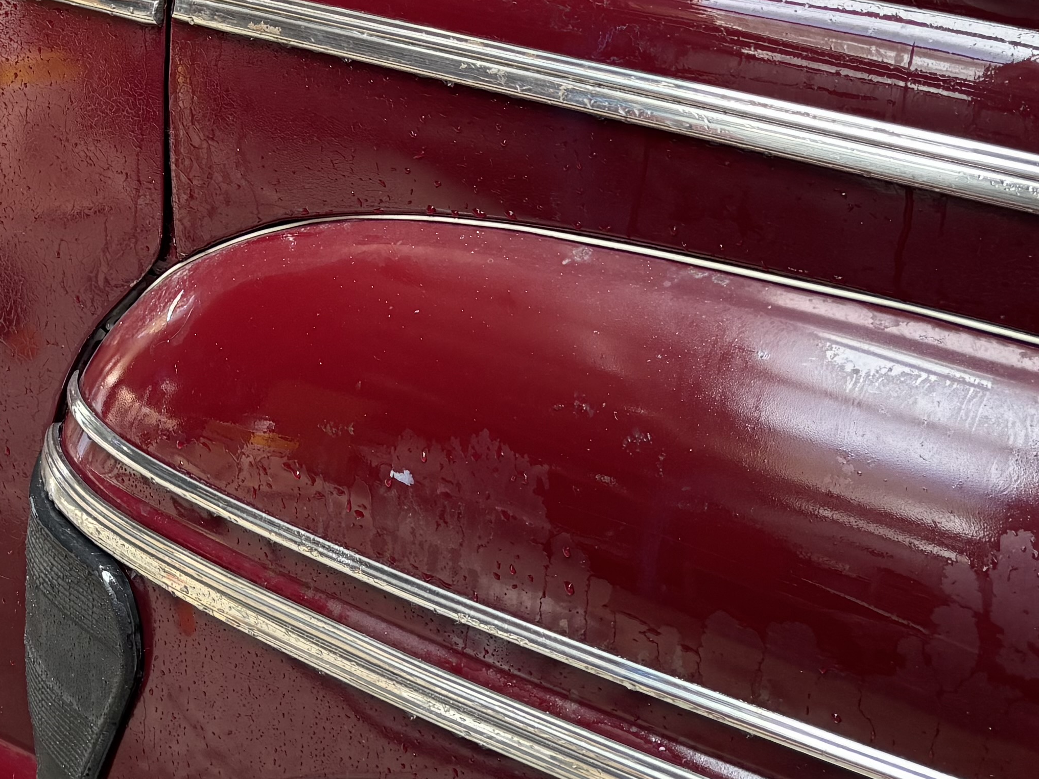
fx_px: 2191
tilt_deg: -17.5
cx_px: 48
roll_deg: +2.6
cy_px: -87
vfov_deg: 19.3
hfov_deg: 25.6
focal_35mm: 73
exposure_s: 1/121
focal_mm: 5.96
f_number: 1.6
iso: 100
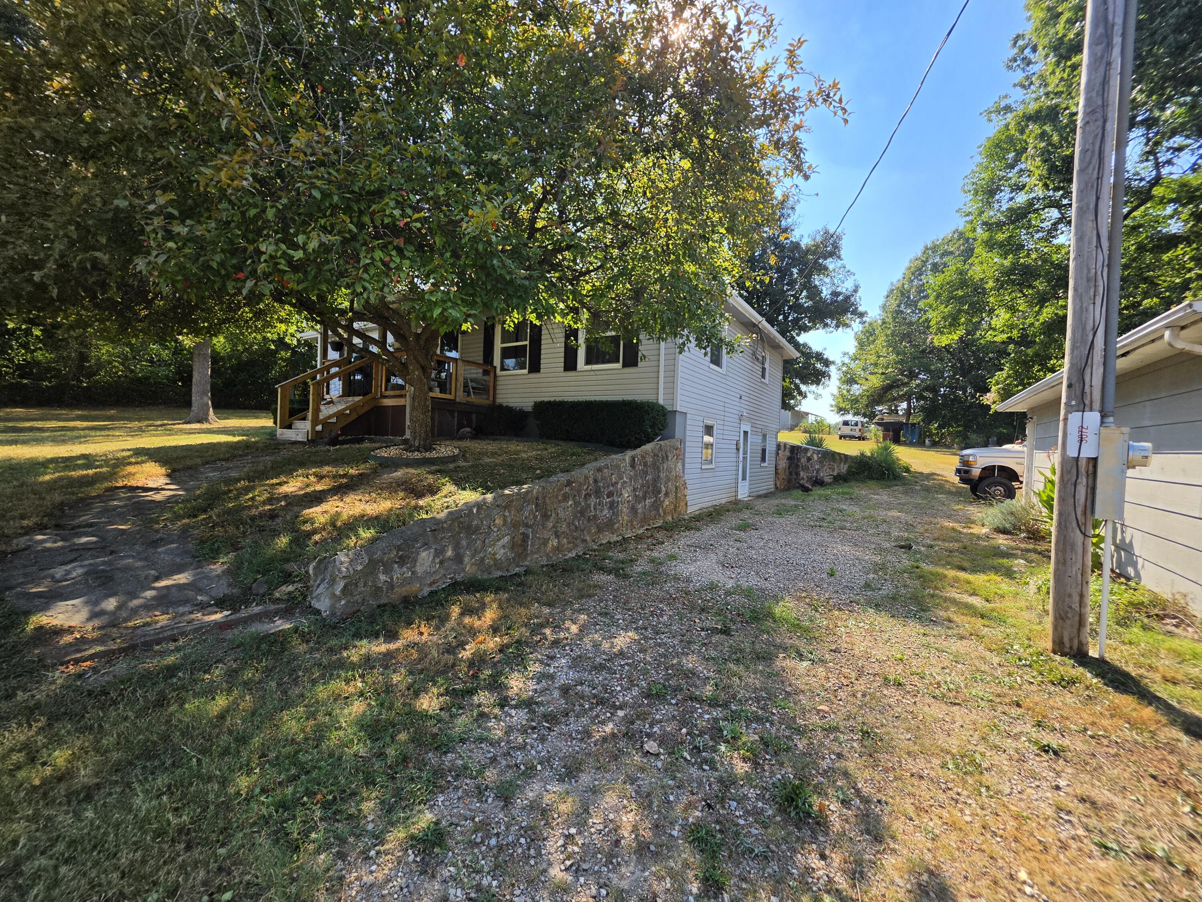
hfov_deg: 106.2
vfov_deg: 89.9
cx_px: 601
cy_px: 451
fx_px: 451
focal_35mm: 13
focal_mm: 2.2
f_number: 1.9
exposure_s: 1/1325
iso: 32
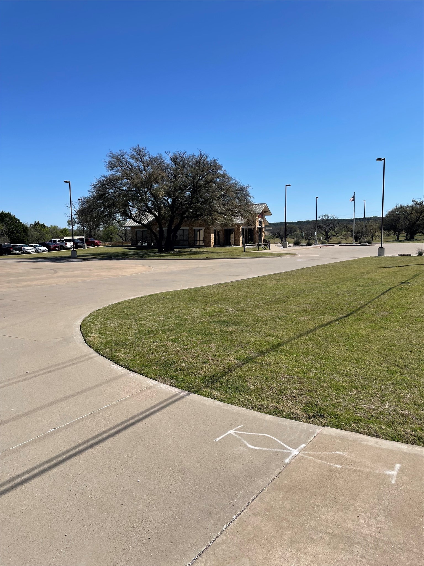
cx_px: 212
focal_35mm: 26
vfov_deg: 67.3
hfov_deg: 53.1
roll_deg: +0.5
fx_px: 425
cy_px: 283
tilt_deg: -5.5
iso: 32
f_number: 1.6
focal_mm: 4.2
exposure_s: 1/4831
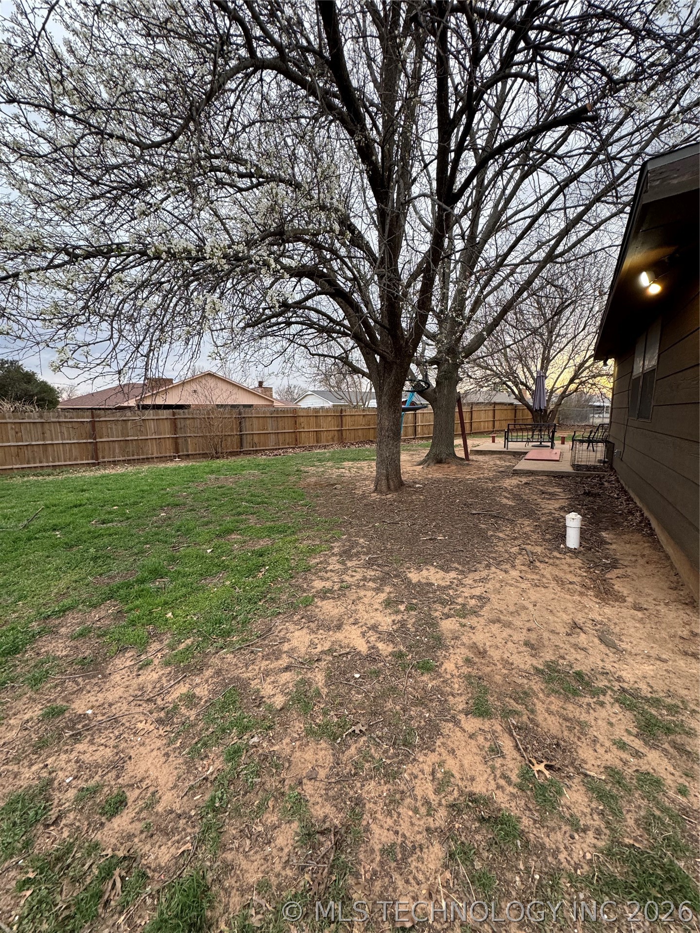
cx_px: 350
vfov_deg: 102.1
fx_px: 377
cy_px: 466
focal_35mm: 14
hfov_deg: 85.7
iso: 125
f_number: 2.2
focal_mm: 2.22
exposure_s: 1/99
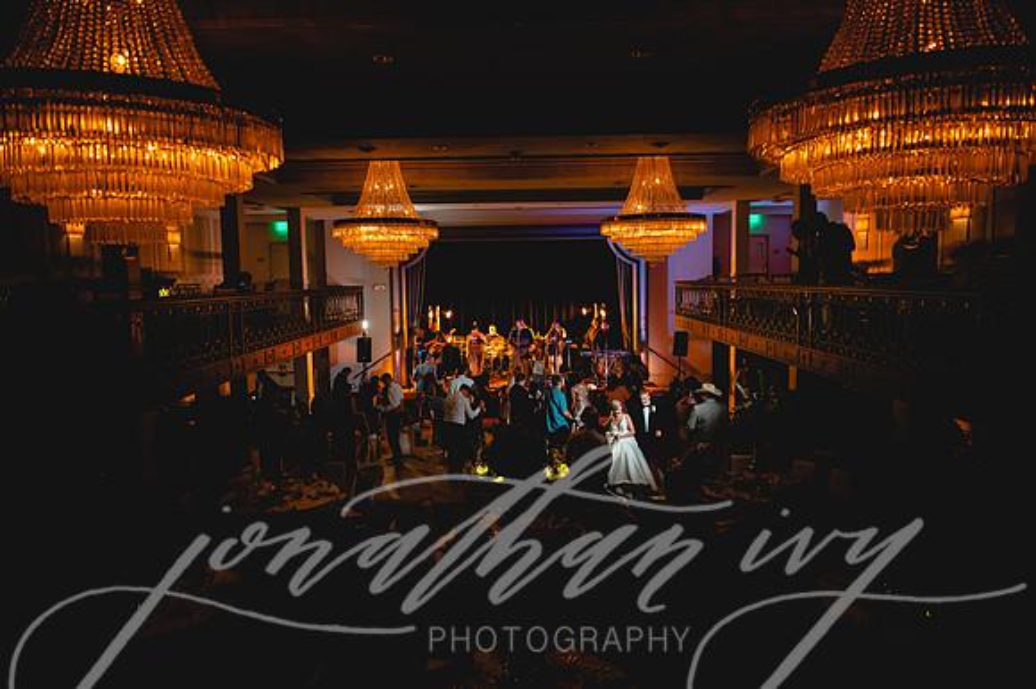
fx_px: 690
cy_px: 344
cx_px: 518
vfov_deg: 53.1
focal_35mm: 24
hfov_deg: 73.8
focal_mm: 24
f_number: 2.8
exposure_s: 1/60
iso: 2000
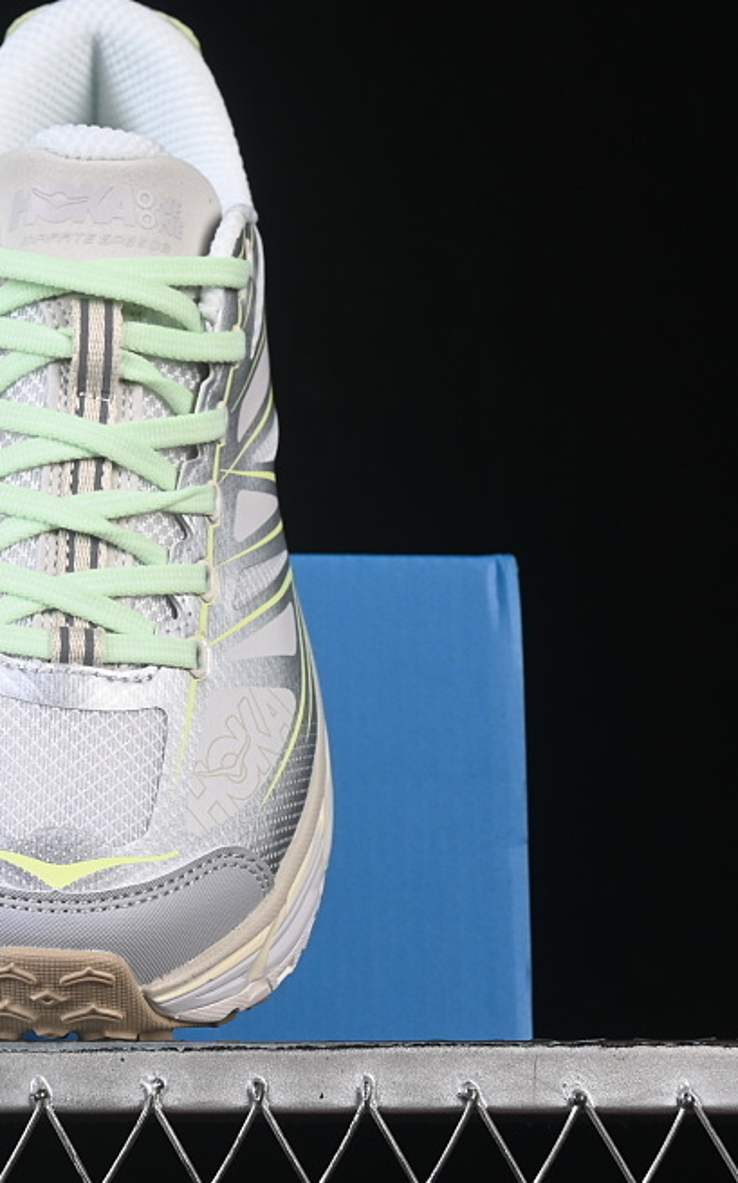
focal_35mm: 126
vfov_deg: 16.6
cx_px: -126
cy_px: 639
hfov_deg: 10.2
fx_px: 4057
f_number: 8
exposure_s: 1/80
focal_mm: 50
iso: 160
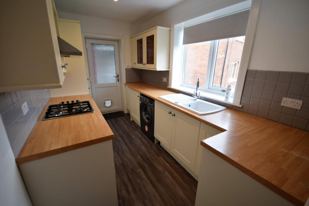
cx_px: 154
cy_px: 103
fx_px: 129
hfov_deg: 100.4
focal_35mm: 15
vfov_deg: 77.3
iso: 500
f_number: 4
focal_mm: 10
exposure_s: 1/60
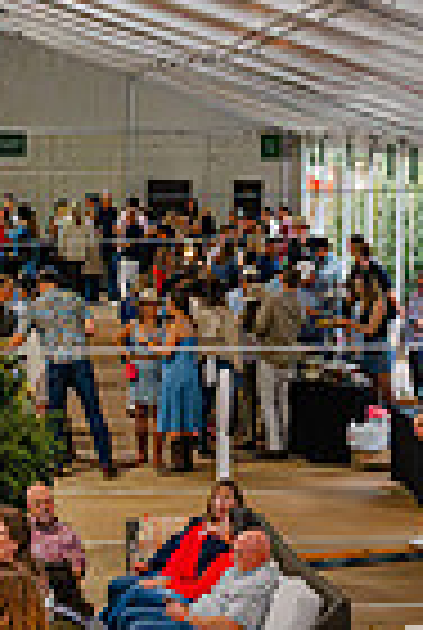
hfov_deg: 9.0
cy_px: 552
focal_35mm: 150
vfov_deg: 13.5
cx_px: -153
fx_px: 2631
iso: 4000
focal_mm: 32.5
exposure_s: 1/160
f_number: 8
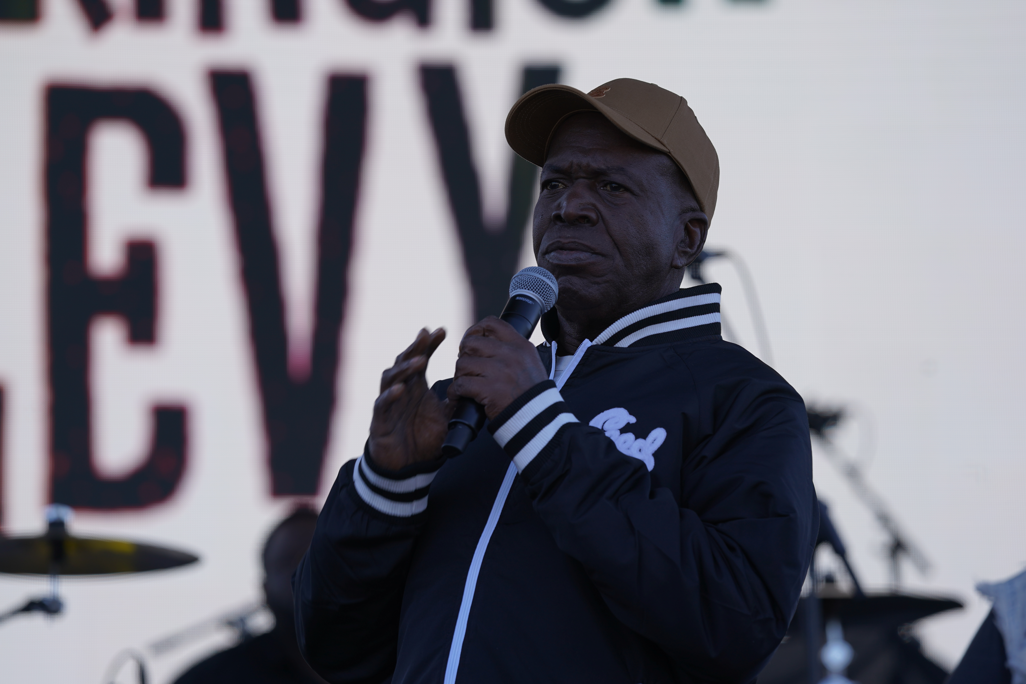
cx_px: 513
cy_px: 342
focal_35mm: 200
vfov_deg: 6.9
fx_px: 5700
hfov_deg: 10.3
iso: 100
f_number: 4.5
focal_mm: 200
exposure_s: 1/320
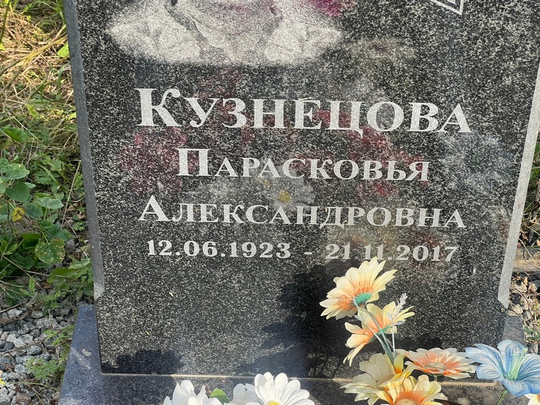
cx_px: 270
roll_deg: +1.3
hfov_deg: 25.3
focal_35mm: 77
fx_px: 1201
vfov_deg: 19.1
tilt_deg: -38.9
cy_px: 202
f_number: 2.8
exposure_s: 1/121
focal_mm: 9
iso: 25
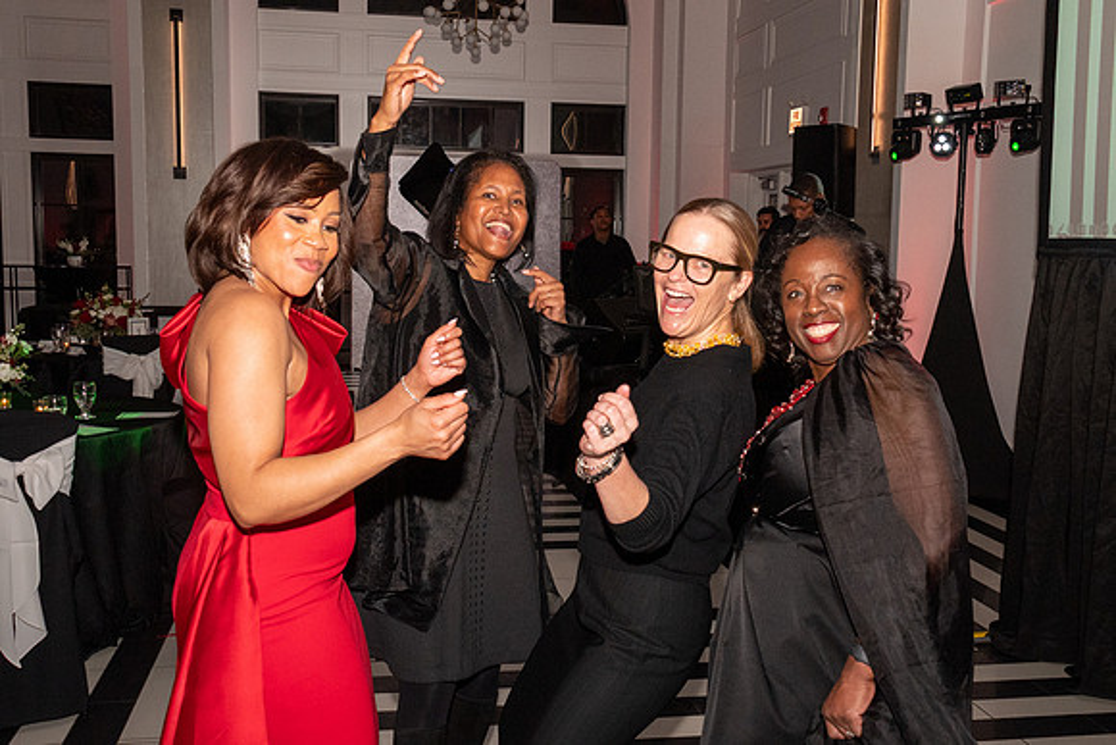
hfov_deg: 51.9
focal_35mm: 37
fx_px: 1147
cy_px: 372
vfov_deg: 36.0
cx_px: 558
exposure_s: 1/125
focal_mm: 25
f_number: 8
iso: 2500
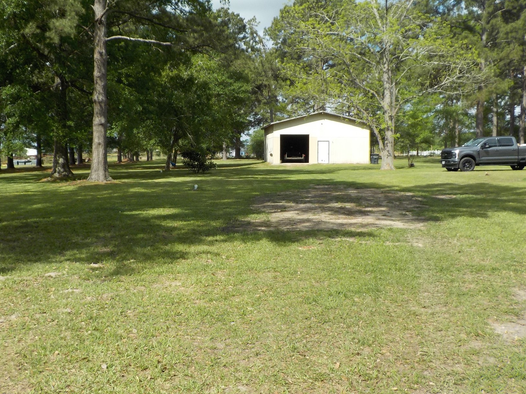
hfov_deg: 48.7
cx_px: 217
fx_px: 577
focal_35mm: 38
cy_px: 176
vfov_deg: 37.7
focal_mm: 4.1
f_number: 3.3
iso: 125
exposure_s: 1/1000
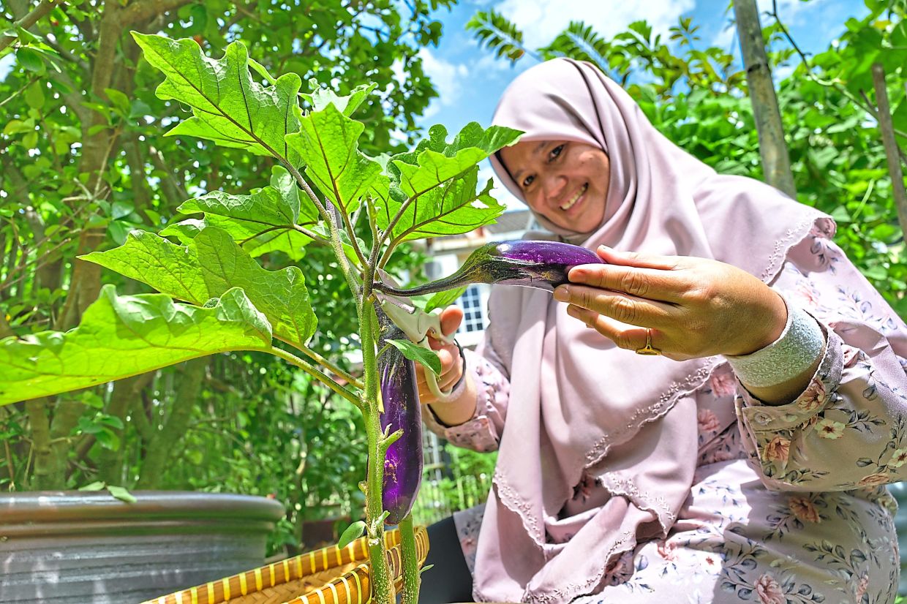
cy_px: 302
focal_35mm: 24
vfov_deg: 53.1
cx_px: 454
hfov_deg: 73.8
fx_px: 604
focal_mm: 24
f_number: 6.3
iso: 160
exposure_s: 1/200
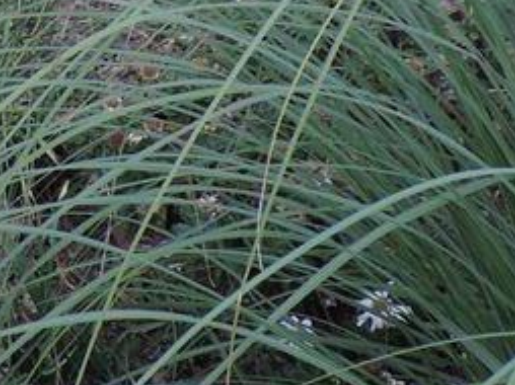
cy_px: -308
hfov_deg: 14.9
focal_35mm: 113
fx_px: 1680
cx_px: -444
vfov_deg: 12.0
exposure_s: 1/80
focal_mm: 4.9
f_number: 3.1
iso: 80
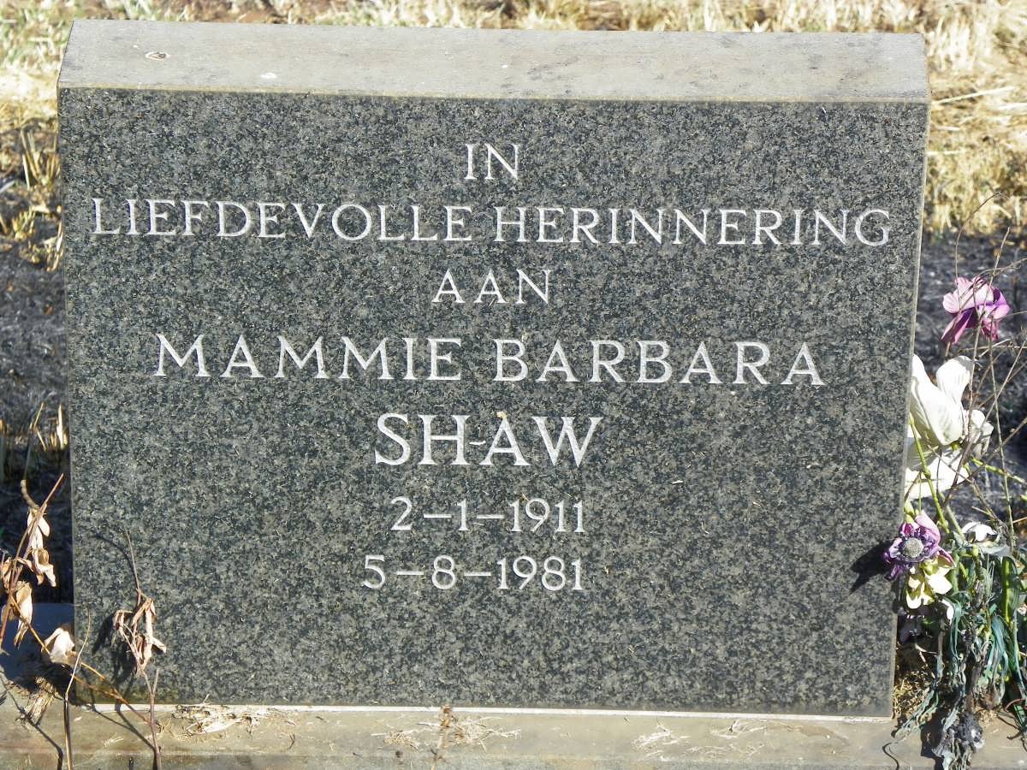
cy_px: 385
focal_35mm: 153
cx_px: 514
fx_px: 4539
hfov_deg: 12.9
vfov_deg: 9.7
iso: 64
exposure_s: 1/160
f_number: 4.5
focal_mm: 27.2
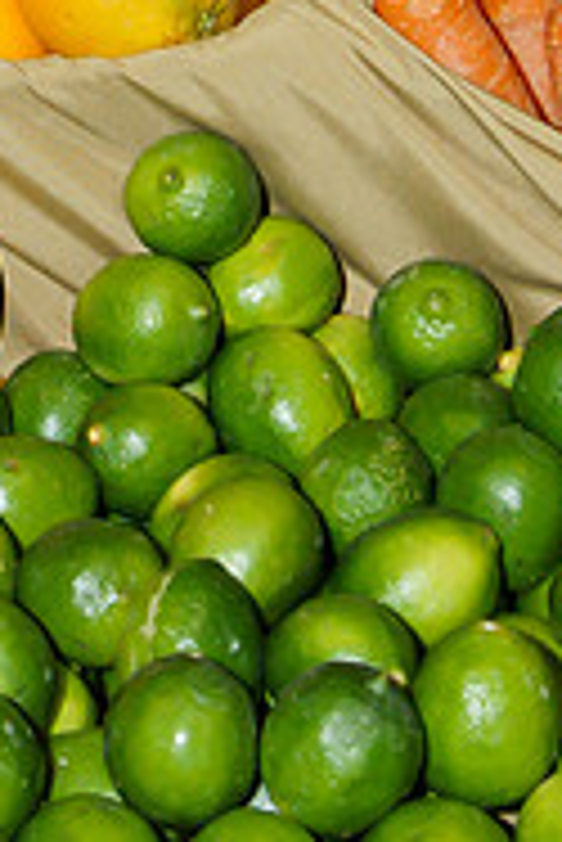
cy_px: -72
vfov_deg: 15.8
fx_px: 2950
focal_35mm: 126
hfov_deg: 10.7
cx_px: -99
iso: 800
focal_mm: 35
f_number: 7.1
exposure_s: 1/160
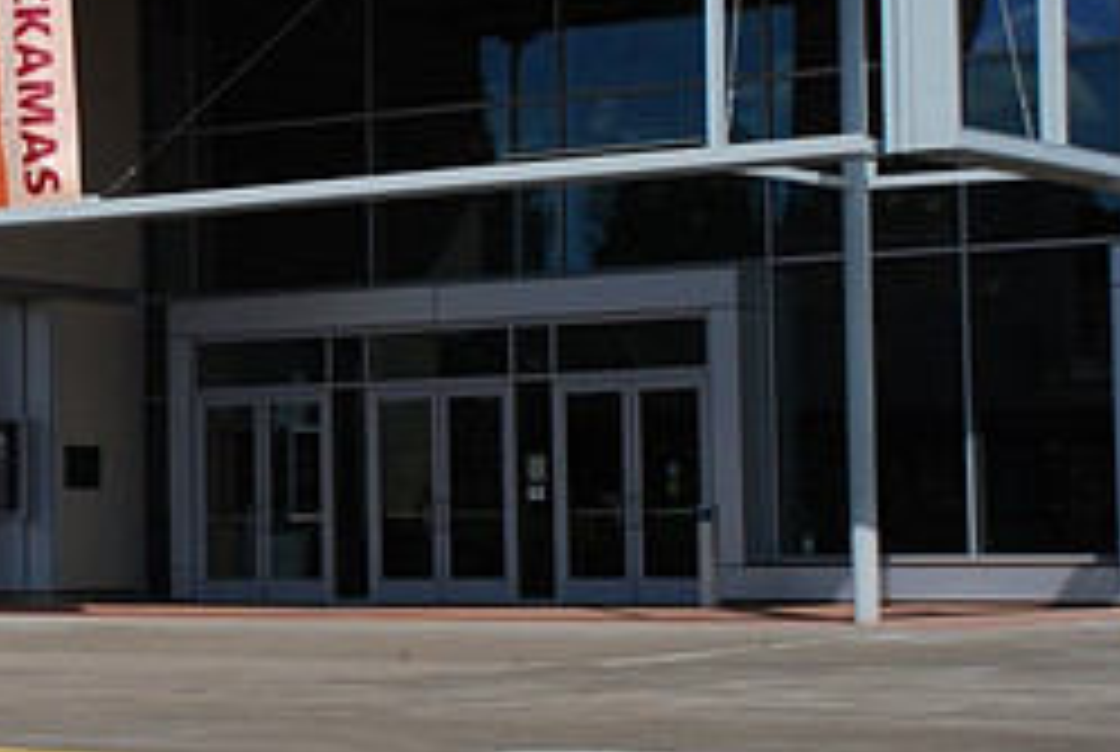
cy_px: 299
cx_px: -36
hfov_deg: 17.7
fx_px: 3491
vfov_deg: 12.3
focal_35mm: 112
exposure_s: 1/2000
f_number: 4.5
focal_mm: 32
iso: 200
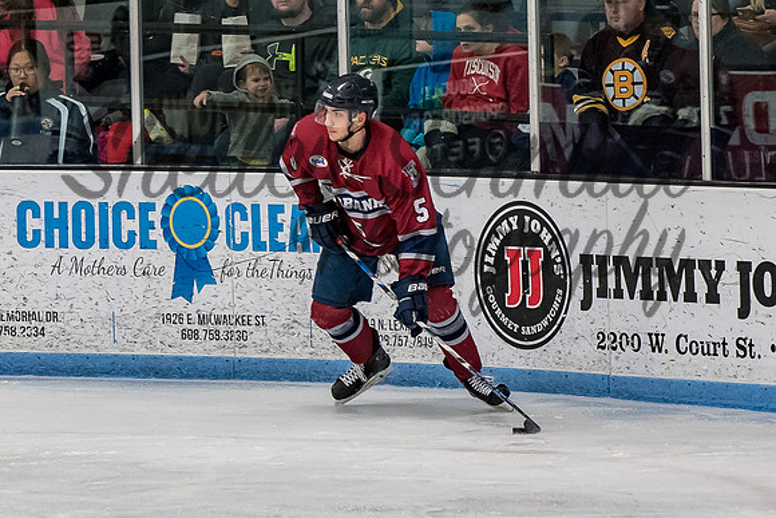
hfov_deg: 4.5
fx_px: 9889
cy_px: 226
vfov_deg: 3.0
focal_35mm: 459
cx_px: 376
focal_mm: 155
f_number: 3.2
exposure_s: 1/800
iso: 1600
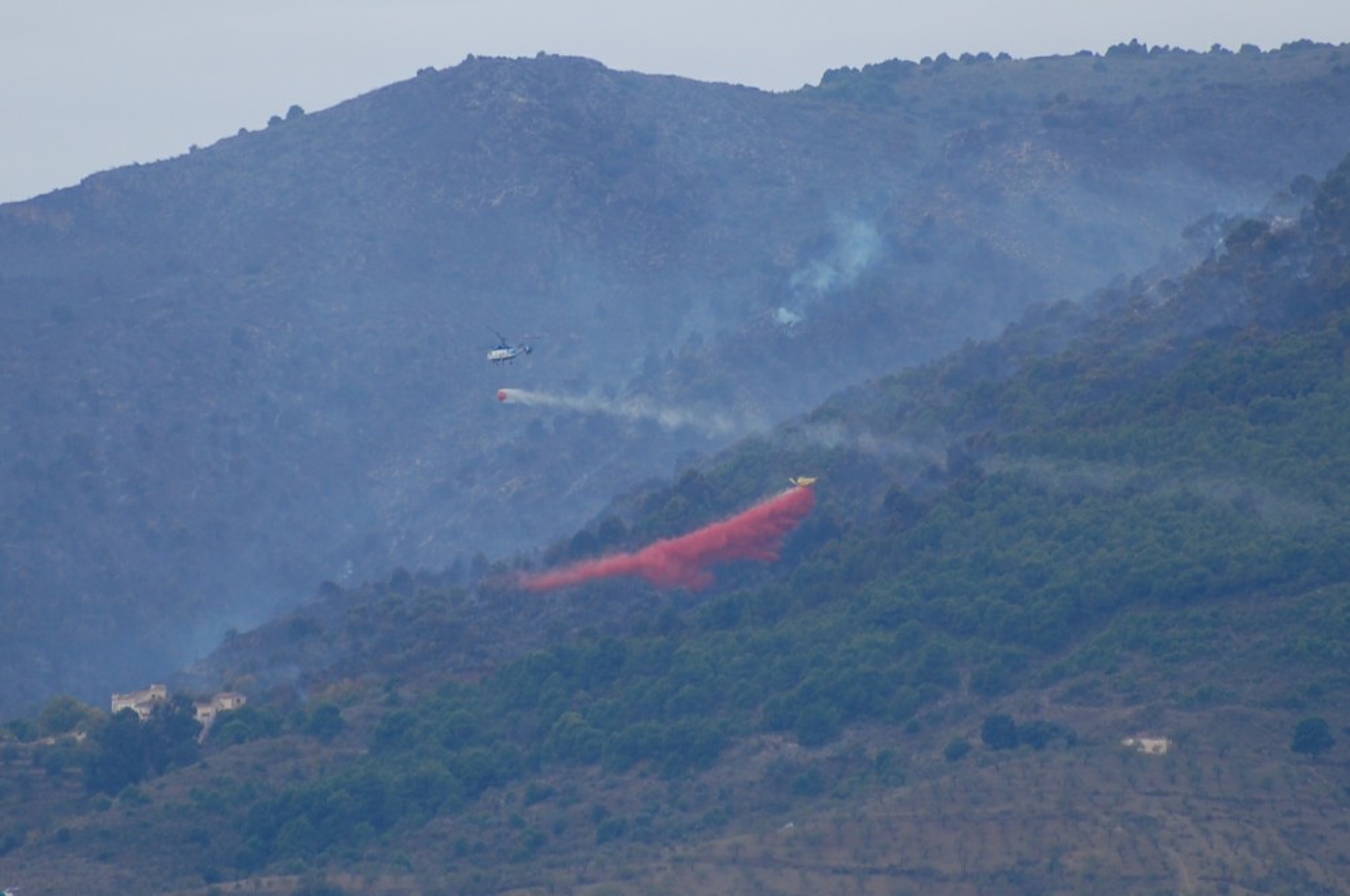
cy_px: 448
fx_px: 16853
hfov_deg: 4.6
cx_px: 675
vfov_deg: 3.0
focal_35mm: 450
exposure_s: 1/400
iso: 200
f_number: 5.6
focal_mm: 300
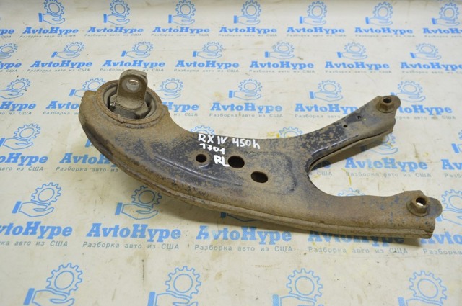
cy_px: 153
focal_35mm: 27
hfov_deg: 67.4
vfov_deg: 47.8
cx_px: 231
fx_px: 346
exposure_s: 1/20
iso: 400
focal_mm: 18
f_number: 5.6
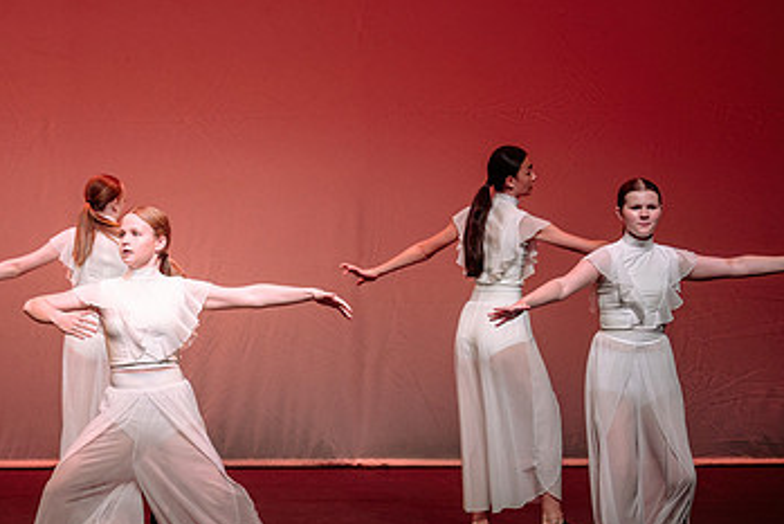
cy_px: 308
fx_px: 4401
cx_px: 182
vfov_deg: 6.8
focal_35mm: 202
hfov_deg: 10.2
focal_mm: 105
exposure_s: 1/640
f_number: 2.8
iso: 1000
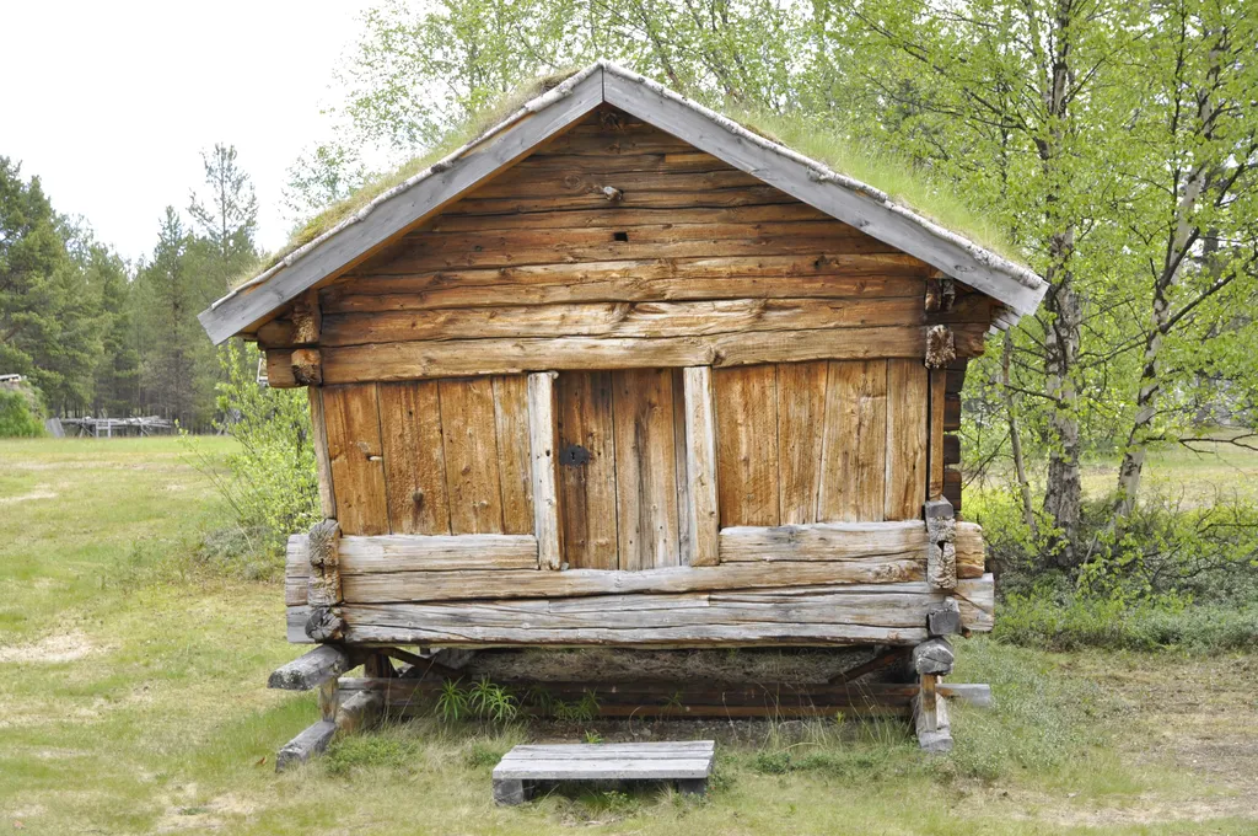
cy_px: 418
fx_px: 1989
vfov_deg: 23.7
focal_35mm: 57
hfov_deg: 35.1
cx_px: 629
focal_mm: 38
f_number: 4.8
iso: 200
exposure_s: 1/200
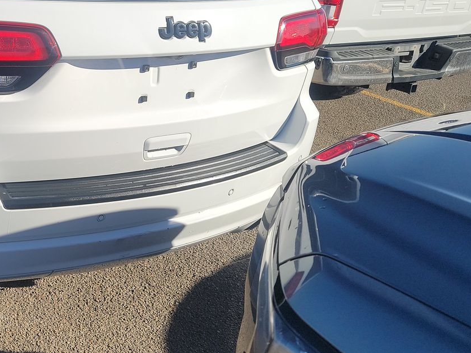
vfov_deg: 31.0
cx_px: 34
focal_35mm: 46
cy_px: 92
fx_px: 626
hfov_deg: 38.0
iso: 50
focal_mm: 6.7
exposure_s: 1/929
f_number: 1.8
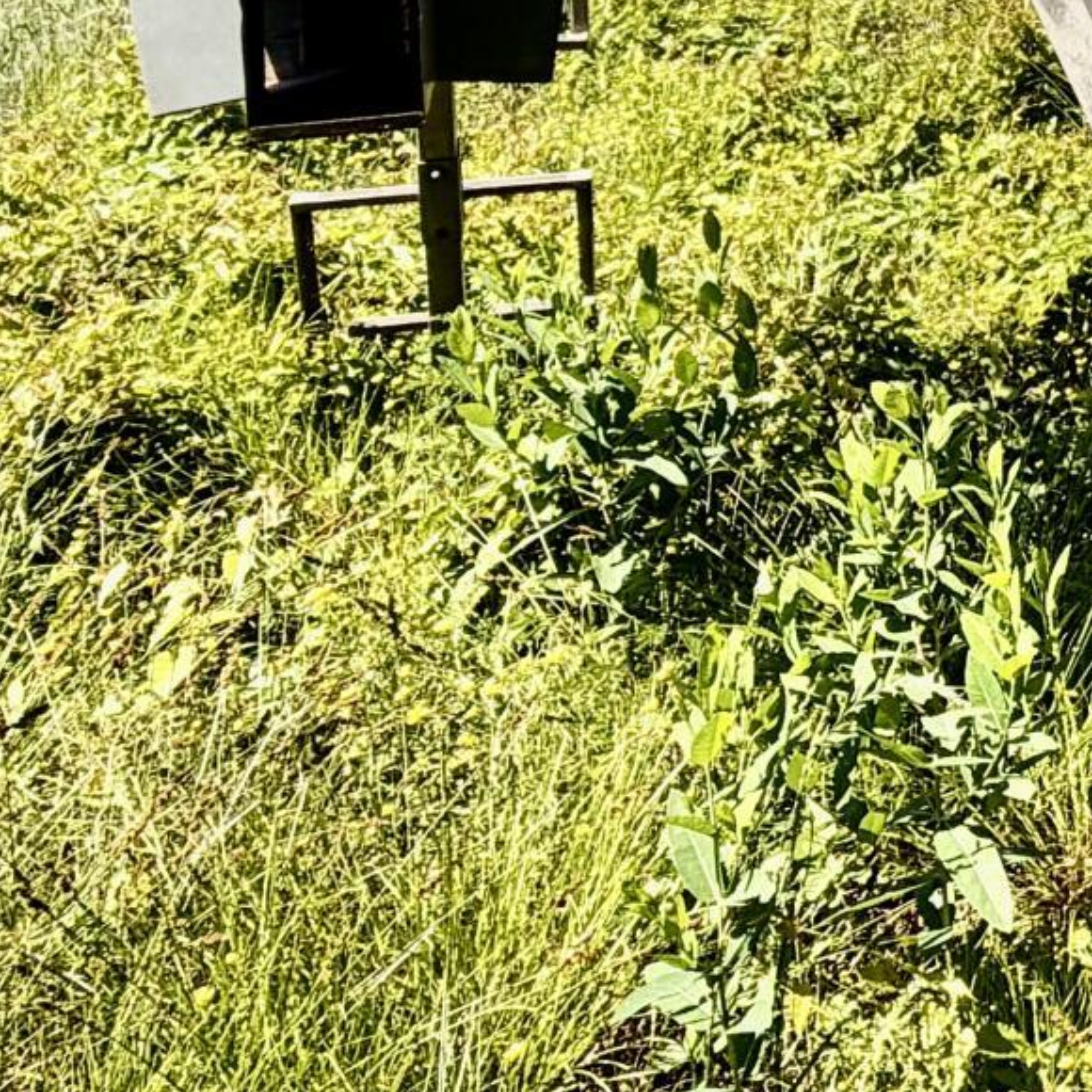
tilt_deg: -4.3
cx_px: 1580
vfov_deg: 23.4
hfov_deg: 22.6
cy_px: -367
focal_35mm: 64
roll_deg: +0.1
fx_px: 2284
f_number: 2.2
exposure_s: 1/770
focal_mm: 2.22
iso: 25
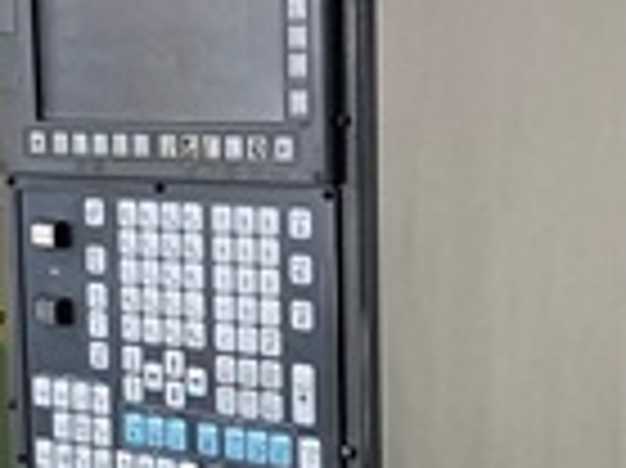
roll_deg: +1.7
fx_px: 2331
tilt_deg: -8.1
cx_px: 243
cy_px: 428
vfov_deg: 11.4
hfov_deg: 15.3
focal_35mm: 129
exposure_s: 1/60
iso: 125
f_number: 1.8
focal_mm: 3.99
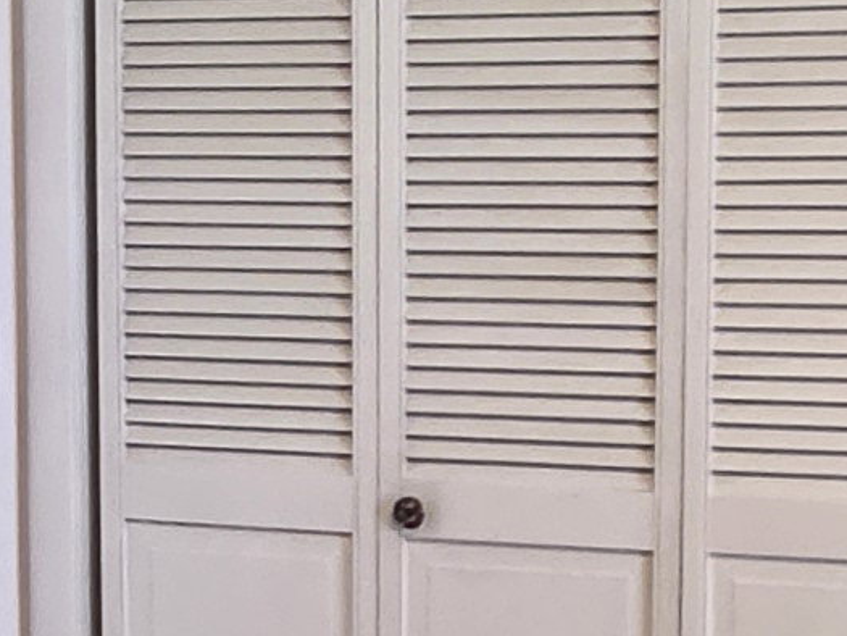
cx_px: 319
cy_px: 489
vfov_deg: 14.9
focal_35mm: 99
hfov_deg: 19.8
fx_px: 2423
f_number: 2.2
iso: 320
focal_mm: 2.2
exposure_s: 1/60
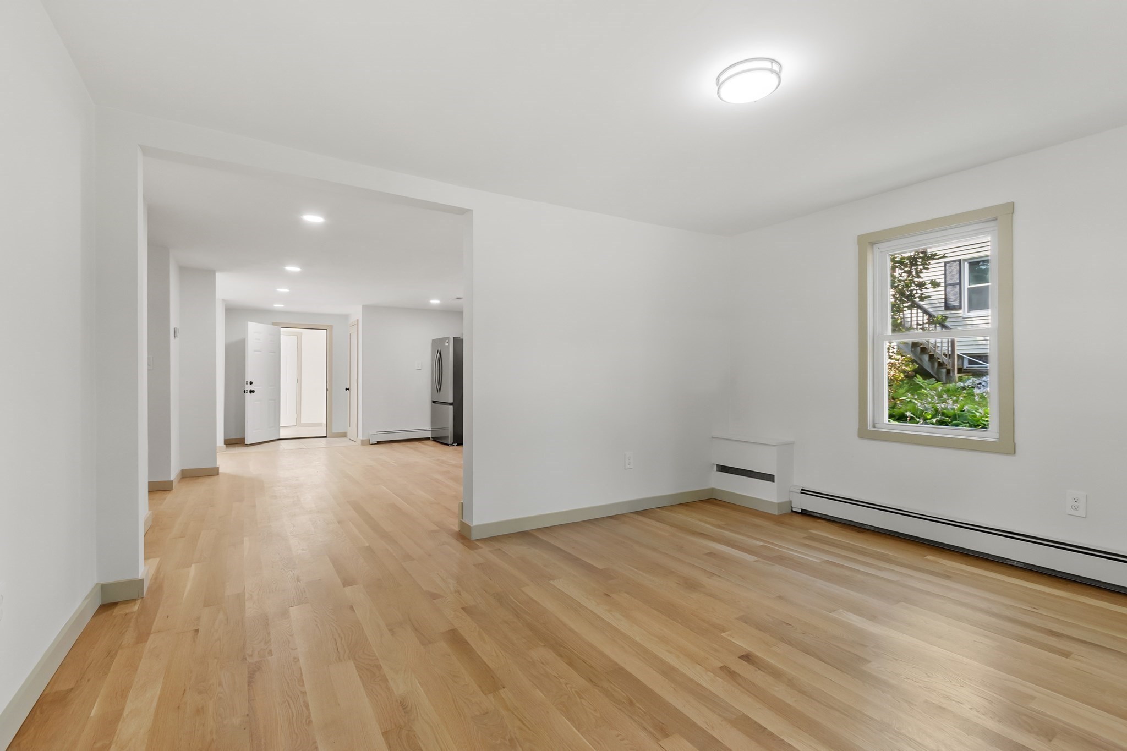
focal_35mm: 15
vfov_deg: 77.3
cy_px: 376
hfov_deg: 100.4
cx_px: 564
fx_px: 470
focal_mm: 10
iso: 400
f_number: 7.1
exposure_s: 1/4
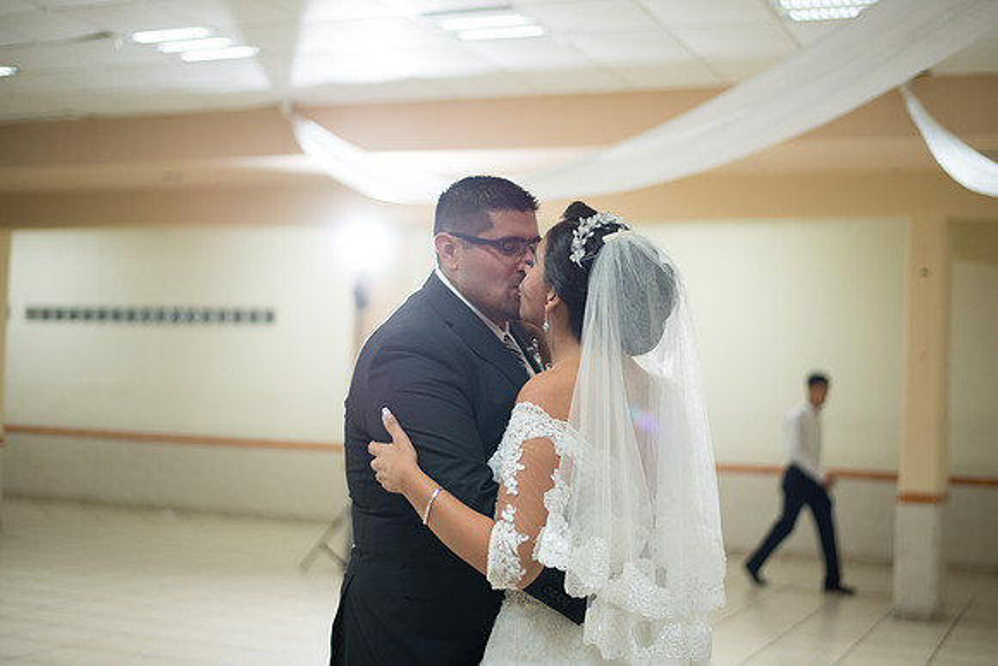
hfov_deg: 39.6
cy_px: 333
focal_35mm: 50
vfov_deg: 27.0
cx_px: 499
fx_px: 1386
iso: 800
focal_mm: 50
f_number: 1.8
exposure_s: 1/125
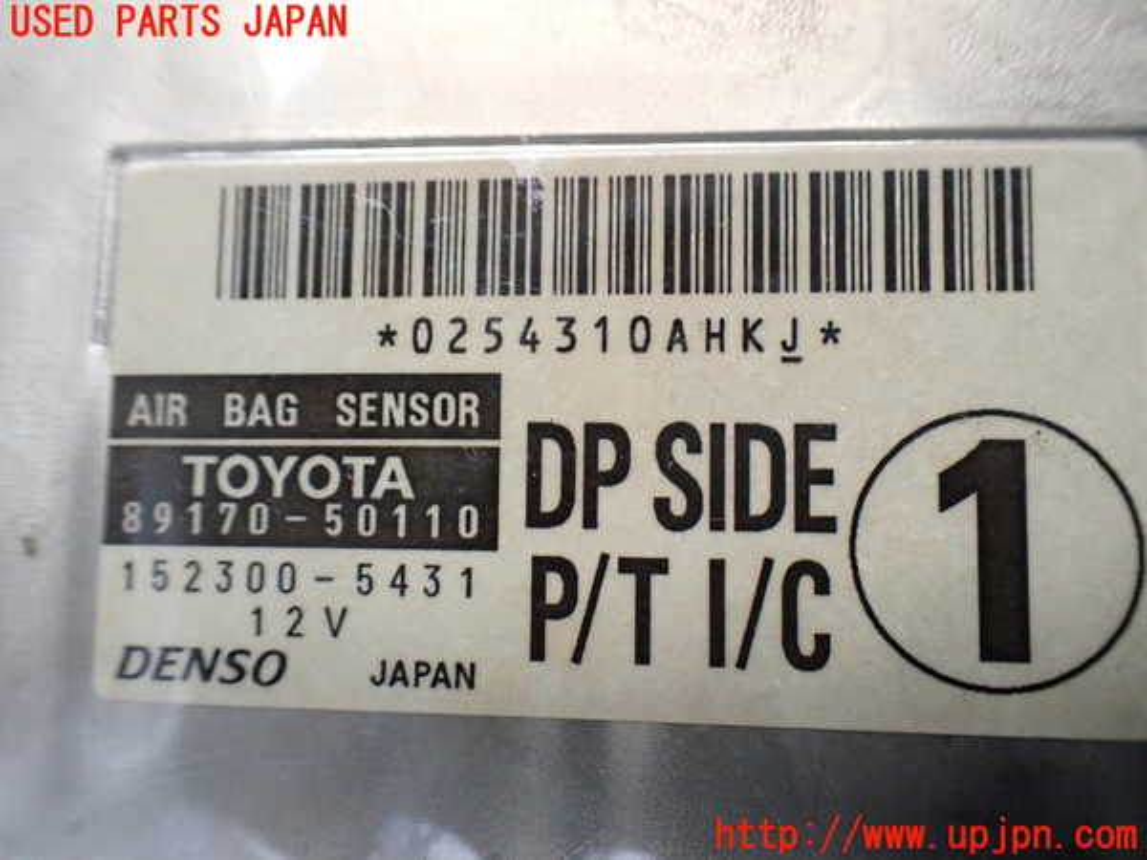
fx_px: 994
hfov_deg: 60.0
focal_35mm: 30
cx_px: 574
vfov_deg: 46.8
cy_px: 430
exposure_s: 1/100
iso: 800
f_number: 2.3
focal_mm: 5.4
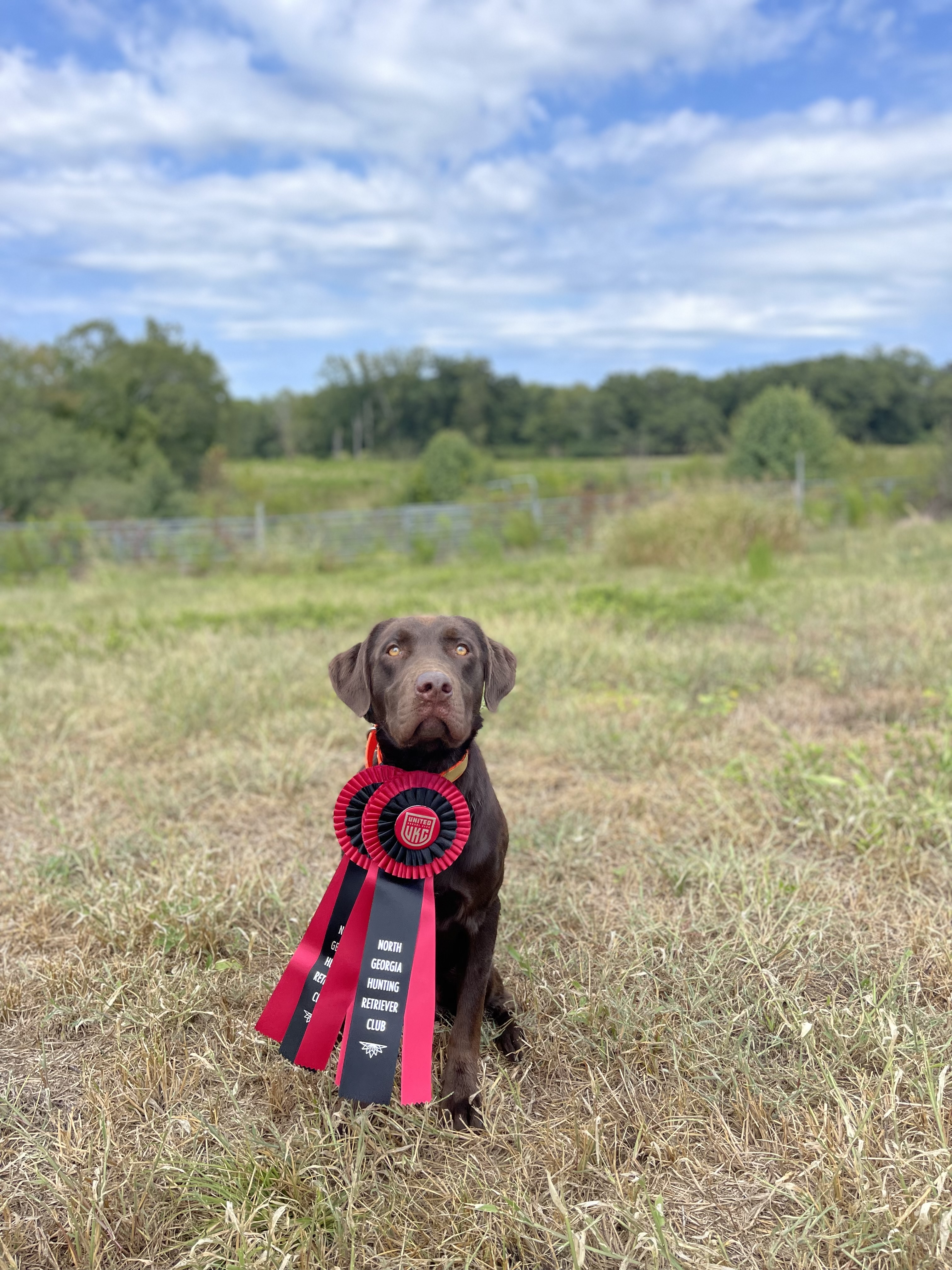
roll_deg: -0.9
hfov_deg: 53.1
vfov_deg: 67.3
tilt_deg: -9.9
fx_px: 953
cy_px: 635
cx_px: 476
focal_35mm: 26
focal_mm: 5.1
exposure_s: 1/4049
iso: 50
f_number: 1.6
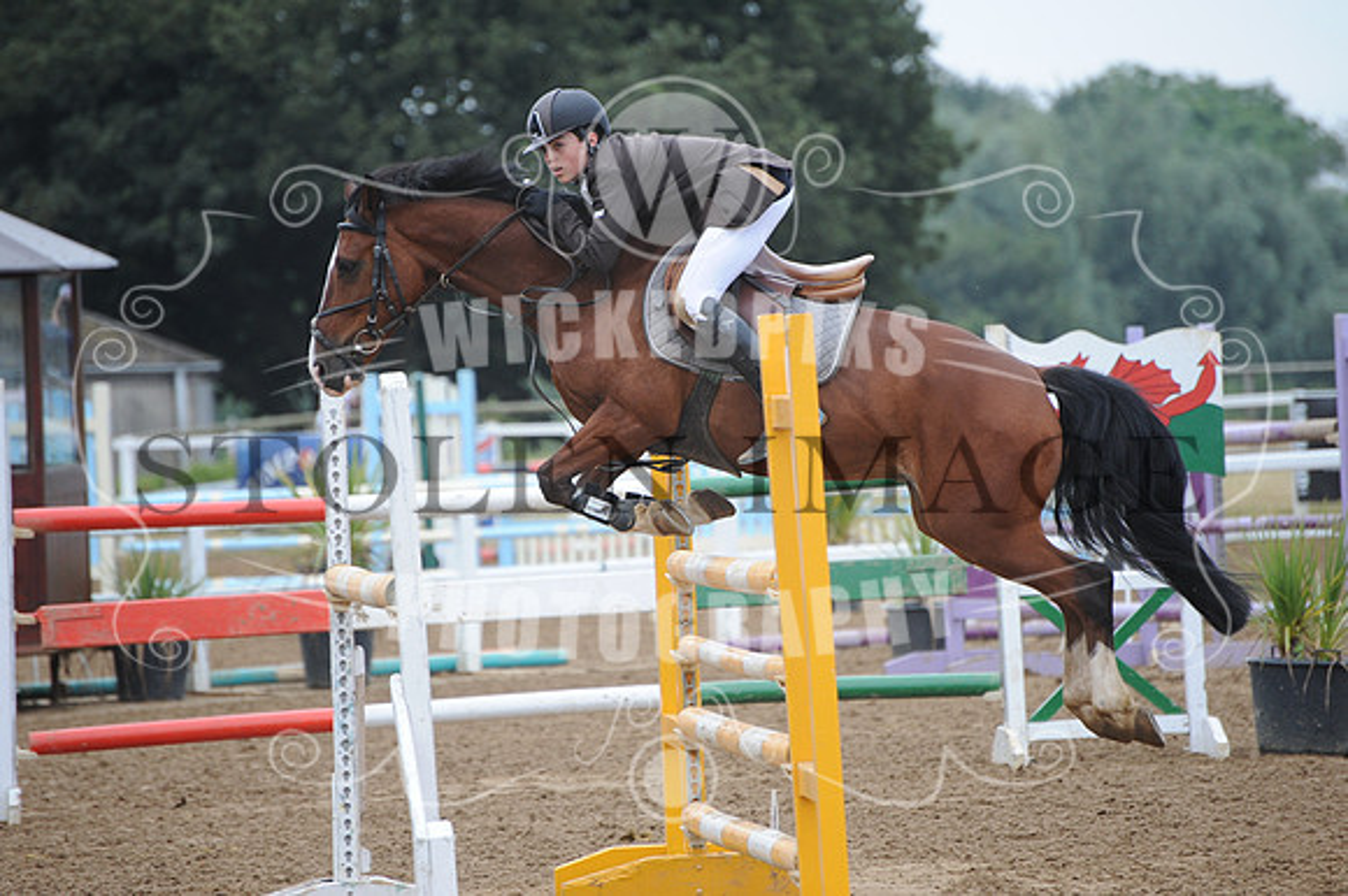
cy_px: 448
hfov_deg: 6.9
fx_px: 11226
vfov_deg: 4.6
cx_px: 674
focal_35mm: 300
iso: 1000
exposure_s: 1/800
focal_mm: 300
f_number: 5.6
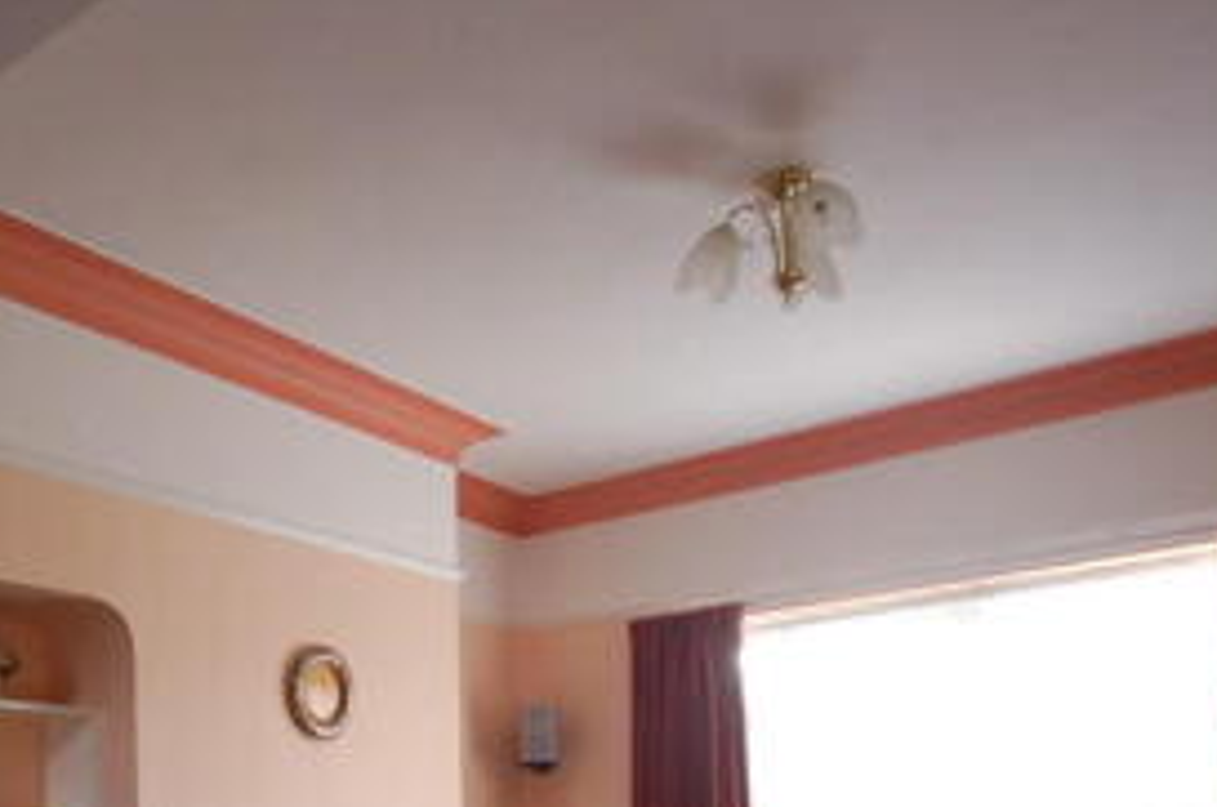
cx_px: 317
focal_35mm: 36
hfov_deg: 51.1
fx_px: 1215
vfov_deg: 34.1
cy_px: 774
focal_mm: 10
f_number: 4
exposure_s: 1/30
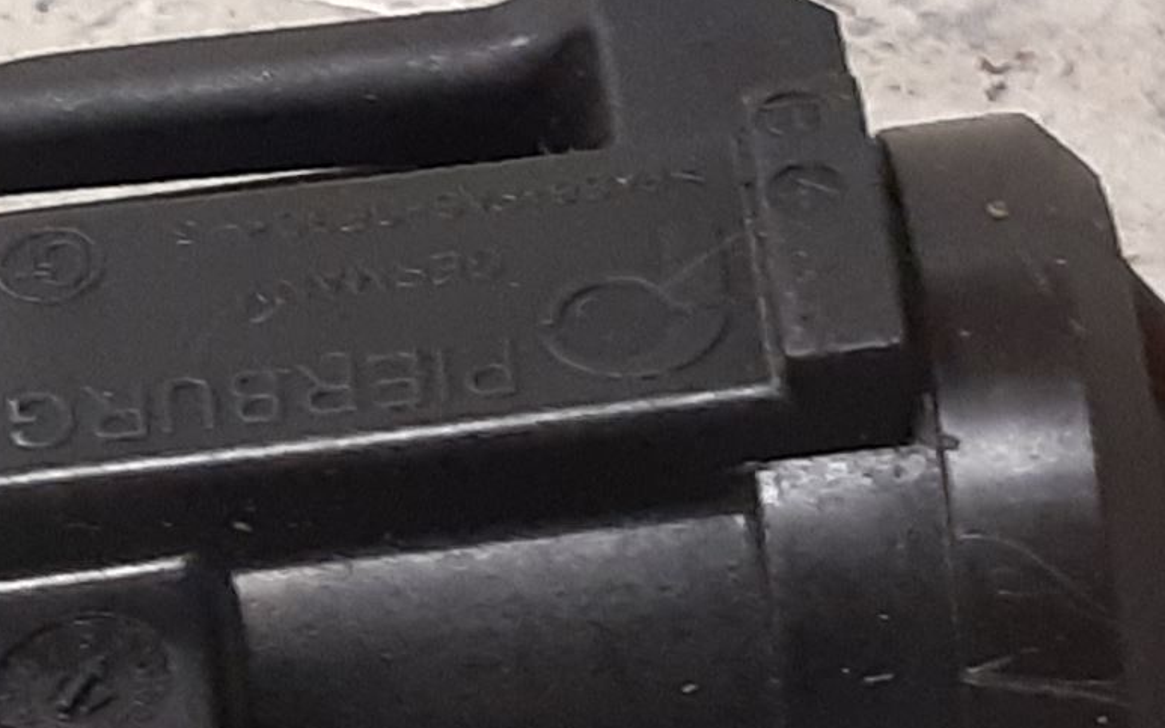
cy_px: 594
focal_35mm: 73
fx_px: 2318
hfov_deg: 28.2
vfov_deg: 17.7
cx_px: 562
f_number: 1.7
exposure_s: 1/33
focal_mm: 3.93
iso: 250
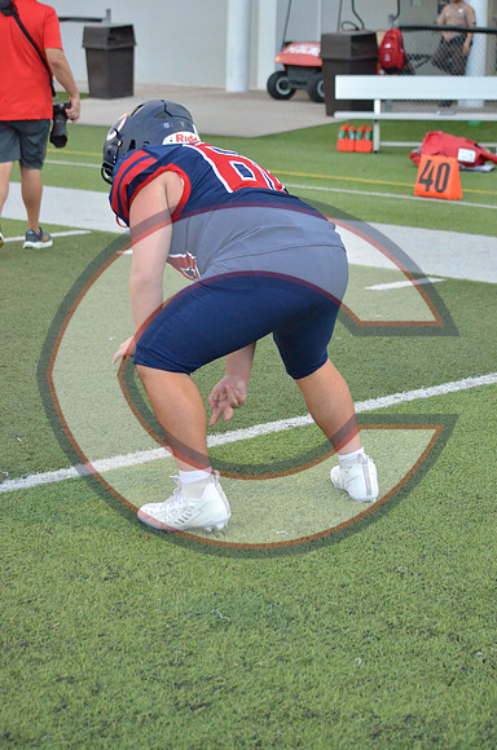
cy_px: 375
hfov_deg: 16.5
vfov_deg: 24.7
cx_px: 248
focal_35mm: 82
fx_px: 1717
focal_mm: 55
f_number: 4.5
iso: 2800
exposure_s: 1/500
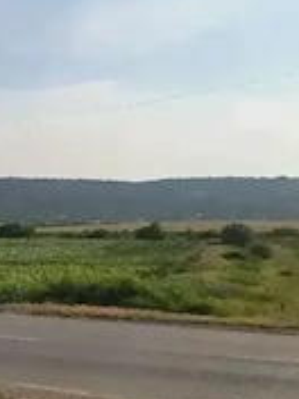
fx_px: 679
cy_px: 211
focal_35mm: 59
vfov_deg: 32.7
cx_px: 5
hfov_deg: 23.8
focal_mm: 4.32
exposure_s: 1/10000
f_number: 1.7
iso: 50
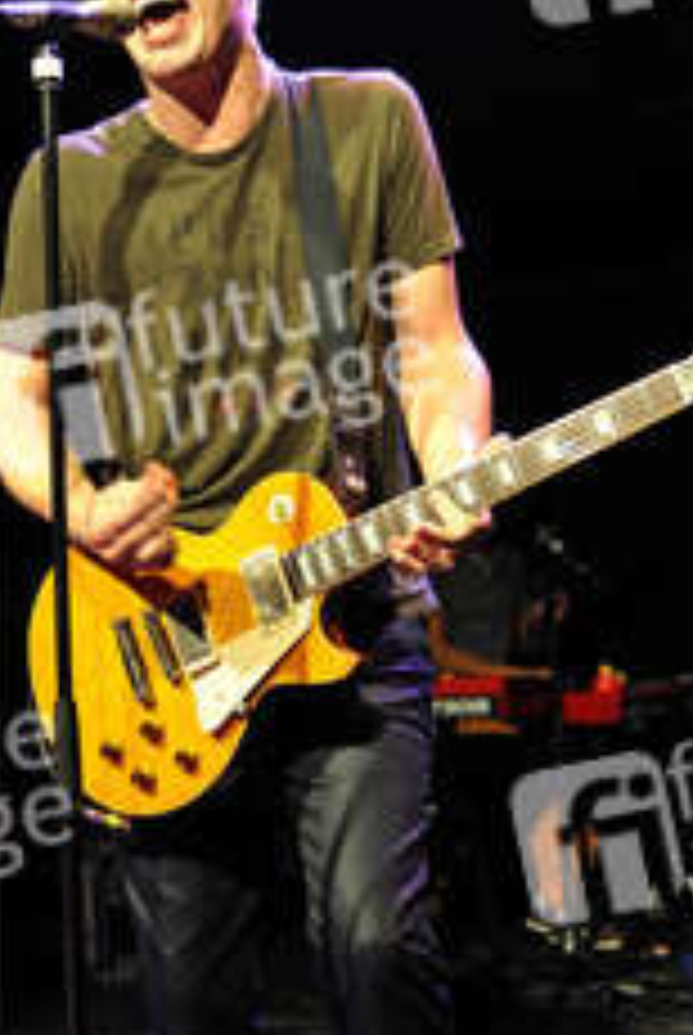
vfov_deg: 30.4
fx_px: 1900
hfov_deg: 20.7
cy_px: 594
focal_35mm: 66
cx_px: 335
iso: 1600
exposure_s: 1/200
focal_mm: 38
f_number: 3.2
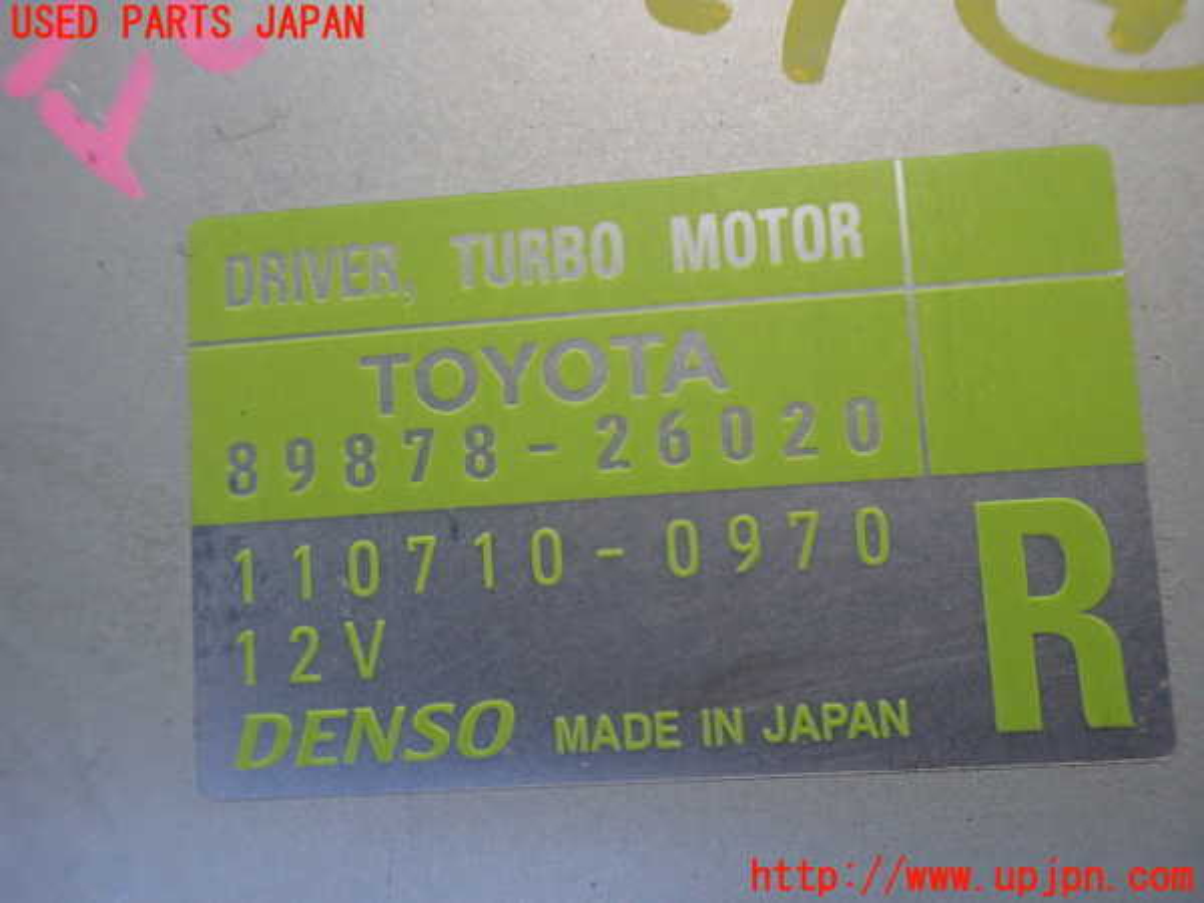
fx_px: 1043
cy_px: 452
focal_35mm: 30
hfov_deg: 60.0
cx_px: 602
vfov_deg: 46.8
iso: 800
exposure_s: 1/125
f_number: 2.3
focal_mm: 5.4
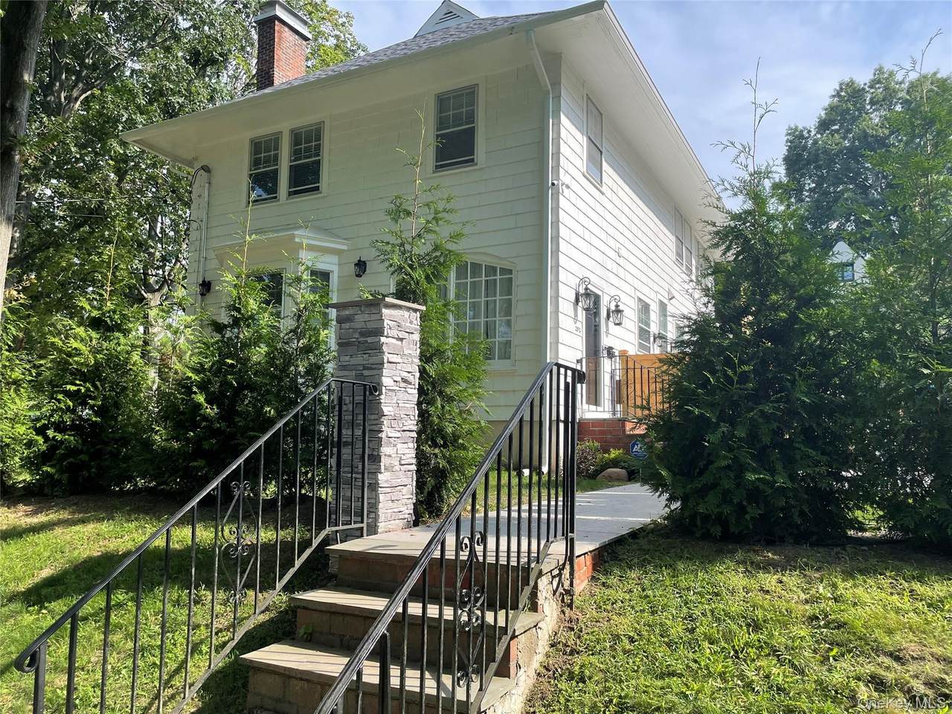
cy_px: 357
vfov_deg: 53.1
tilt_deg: +9.4
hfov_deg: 67.3
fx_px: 715
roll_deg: +1.0
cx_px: 476
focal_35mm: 26
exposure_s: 1/1490
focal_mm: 4.2
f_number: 1.6
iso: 32
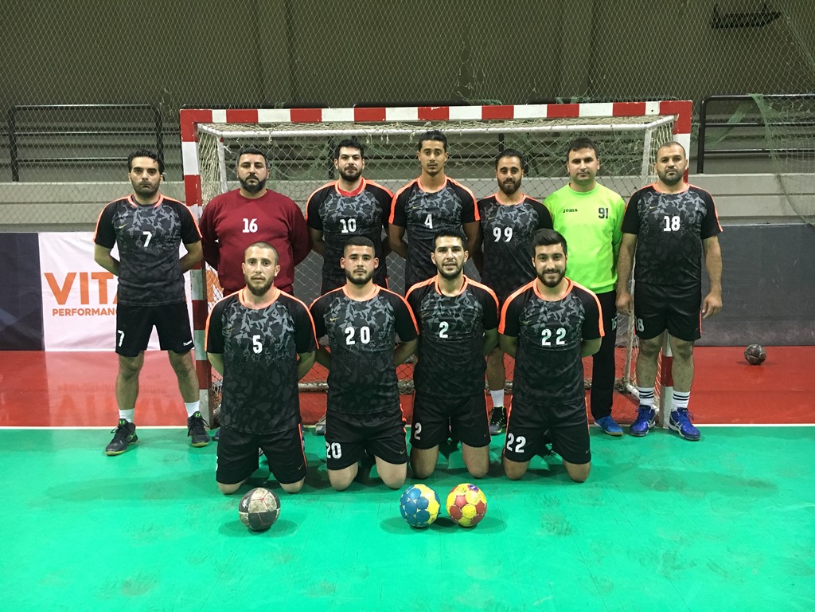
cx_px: 408
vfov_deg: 48.2
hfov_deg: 61.7
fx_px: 683
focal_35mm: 29
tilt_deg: -6.1
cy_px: 306
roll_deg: +0.9
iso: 200
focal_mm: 4.15
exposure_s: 1/17
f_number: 2.2
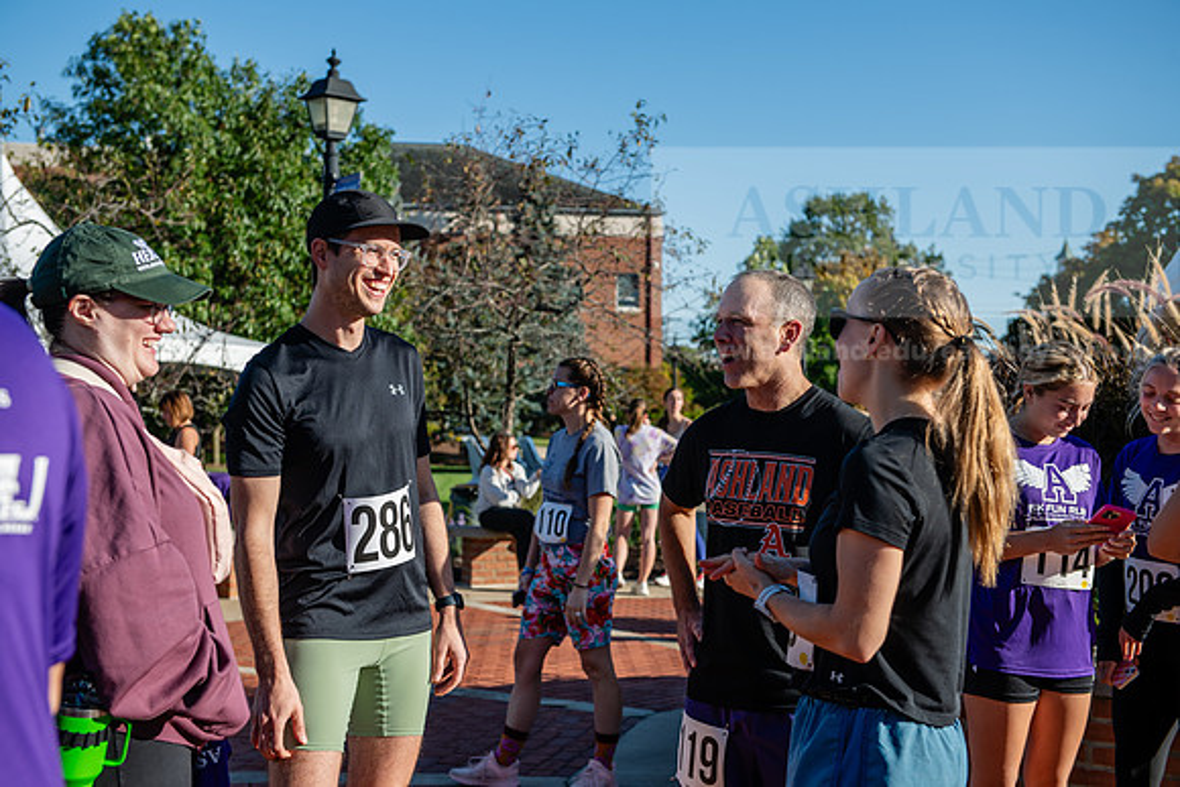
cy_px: 394
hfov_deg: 38.2
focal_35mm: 52
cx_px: 590
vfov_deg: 26.0
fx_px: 1705
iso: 80
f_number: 4.5
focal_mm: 52
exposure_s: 1/400
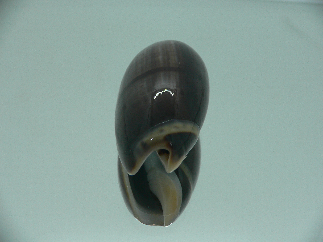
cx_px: 162
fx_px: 327
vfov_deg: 40.7
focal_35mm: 35
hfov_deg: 52.6
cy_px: 121
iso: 100
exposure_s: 1/60
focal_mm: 4.6
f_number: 2.8
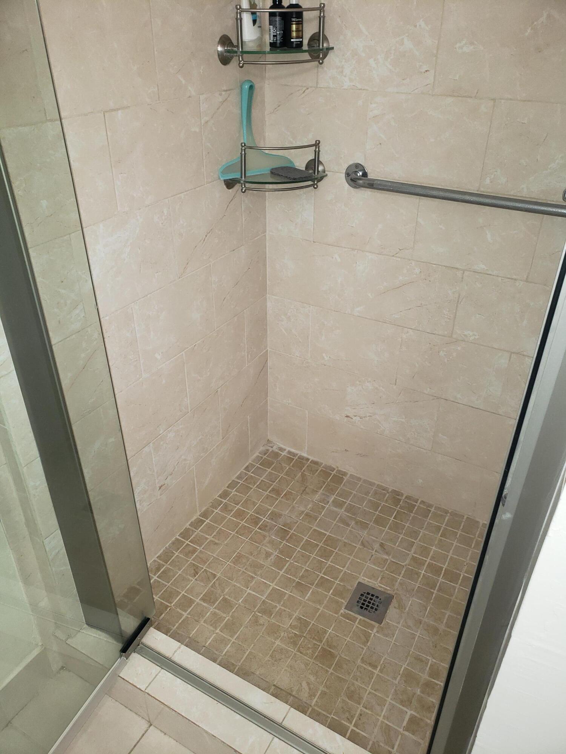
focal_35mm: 26
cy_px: 377
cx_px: 283
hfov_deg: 53.1
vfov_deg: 67.3
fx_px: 567
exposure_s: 1/24
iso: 125
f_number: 2.4
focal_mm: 4.3
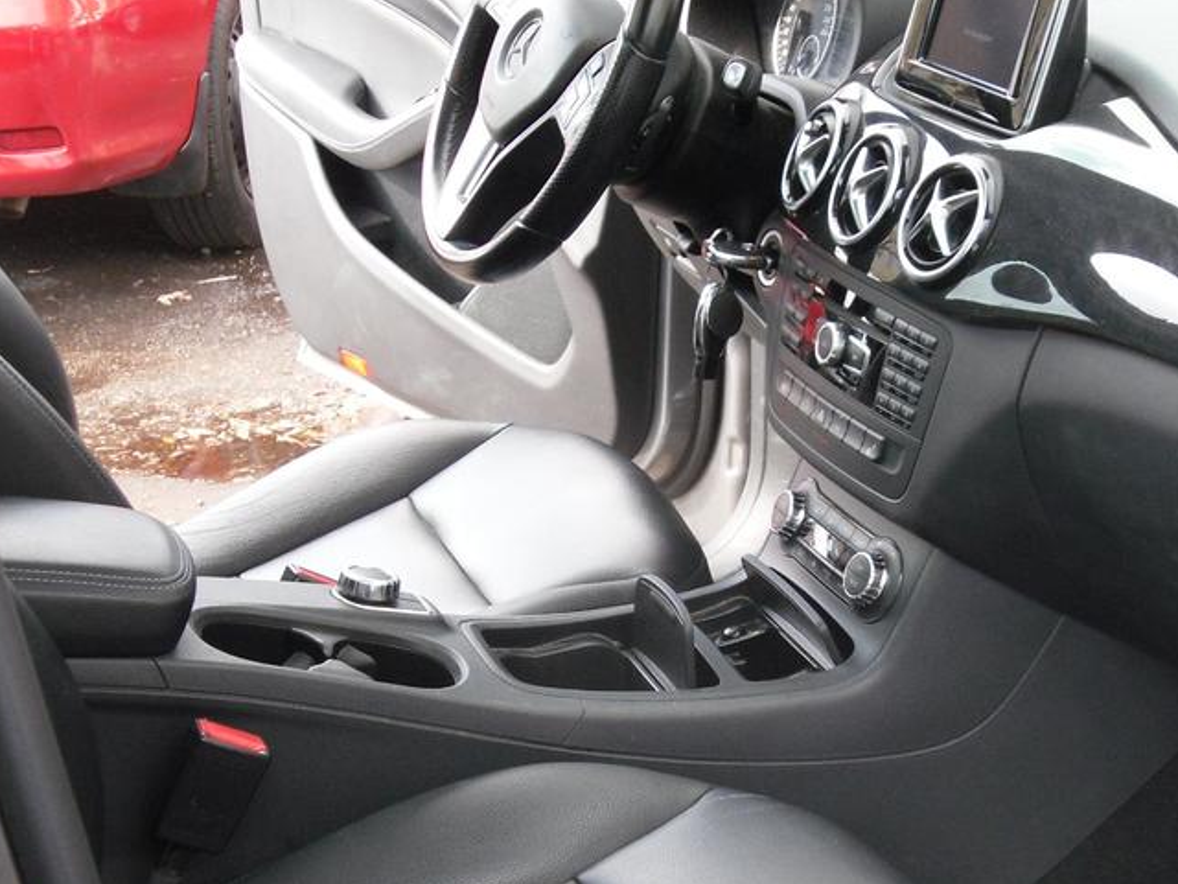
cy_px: 611
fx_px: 2382
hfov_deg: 27.7
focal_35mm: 70
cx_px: 690
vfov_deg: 20.9
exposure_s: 1/82
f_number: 3.5
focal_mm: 6.3
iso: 100
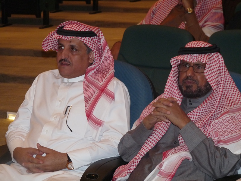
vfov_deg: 10.2
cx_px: 120
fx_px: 1016
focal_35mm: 146
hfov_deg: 13.5
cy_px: 90
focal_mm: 26
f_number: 3.7
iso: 320
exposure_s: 1/50
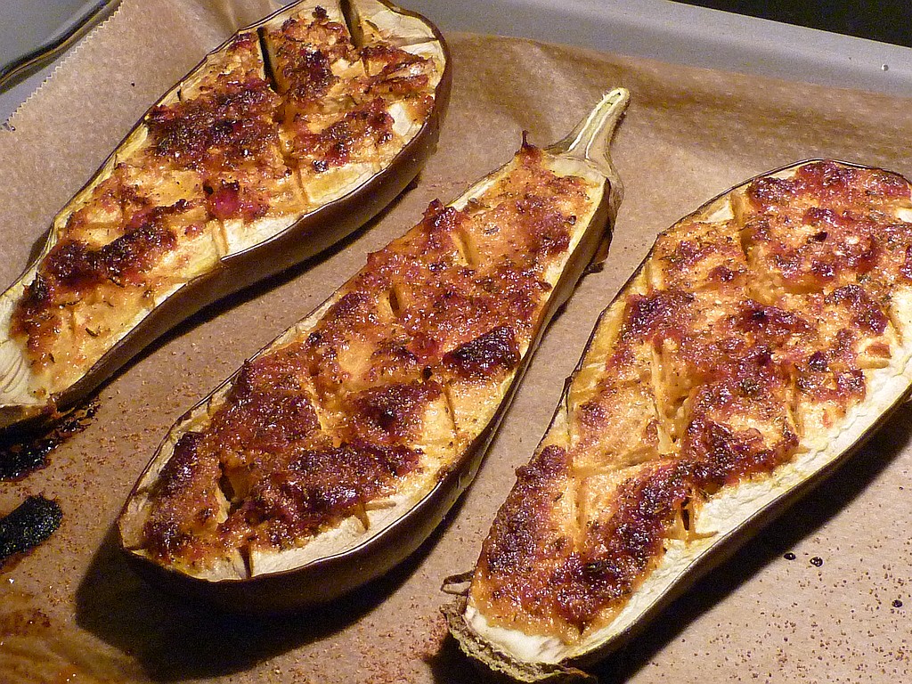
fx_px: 1818
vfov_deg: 21.3
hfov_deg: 28.2
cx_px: 456
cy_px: 342
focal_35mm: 69
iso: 400
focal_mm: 6.4
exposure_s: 1/30
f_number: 3
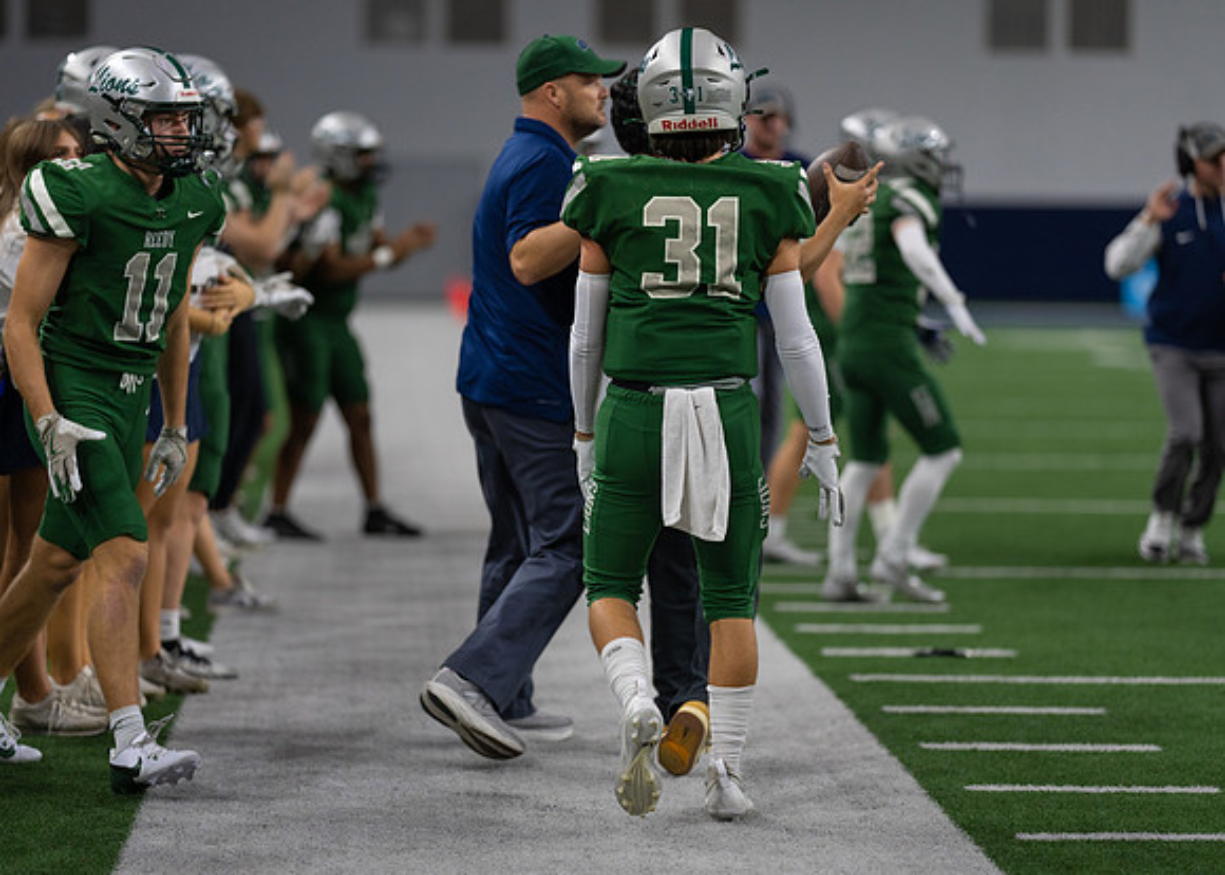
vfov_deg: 10.2
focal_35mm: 141
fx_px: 4920
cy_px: 438
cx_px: 612
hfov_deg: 14.2
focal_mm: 135
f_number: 1.8
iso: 1000
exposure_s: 1/1250
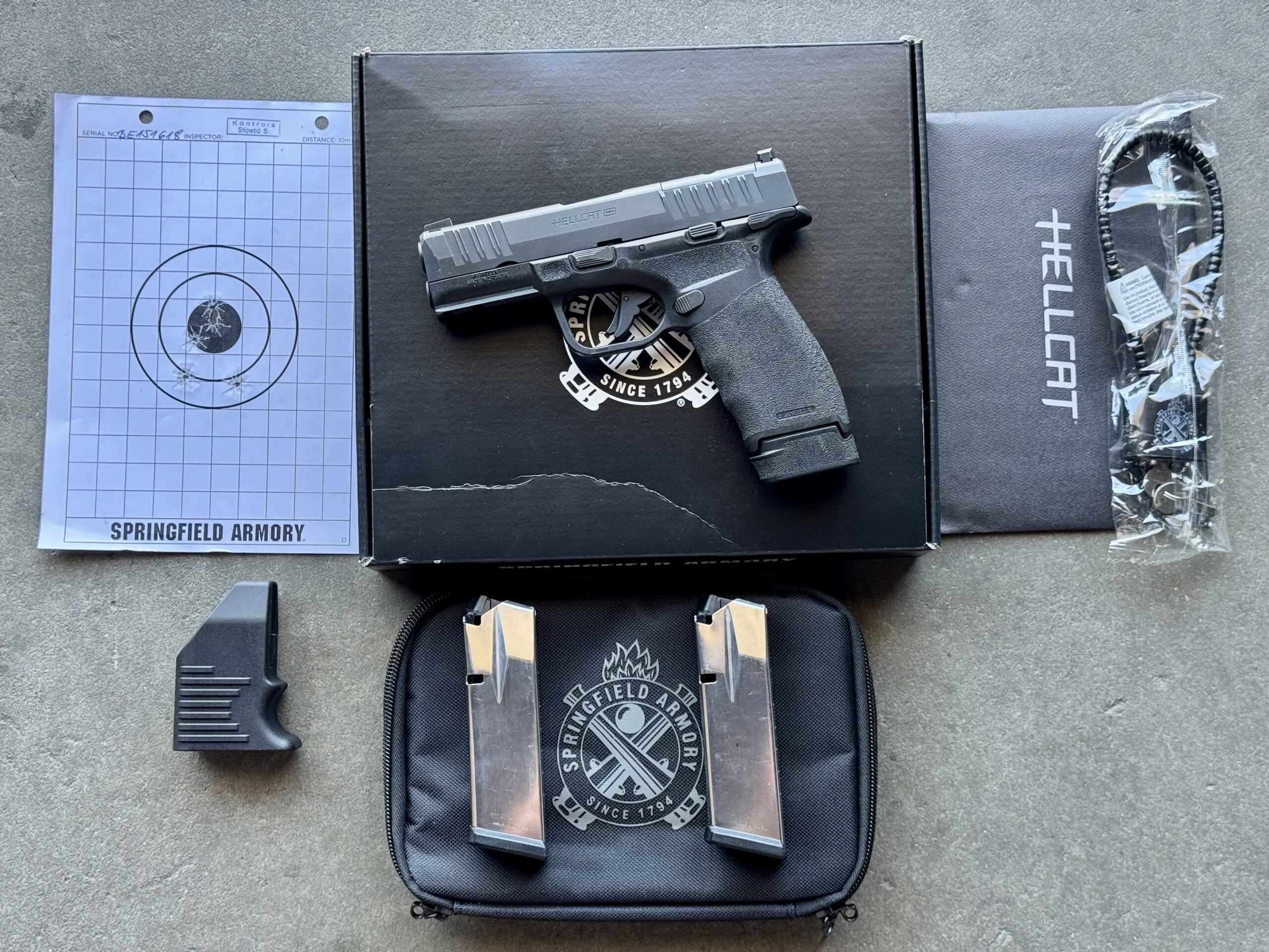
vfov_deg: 30.3
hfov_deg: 39.7
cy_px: 476
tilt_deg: -87.4
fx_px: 1760
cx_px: 634
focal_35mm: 48
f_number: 1.78
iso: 64
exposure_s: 1/120
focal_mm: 6.76
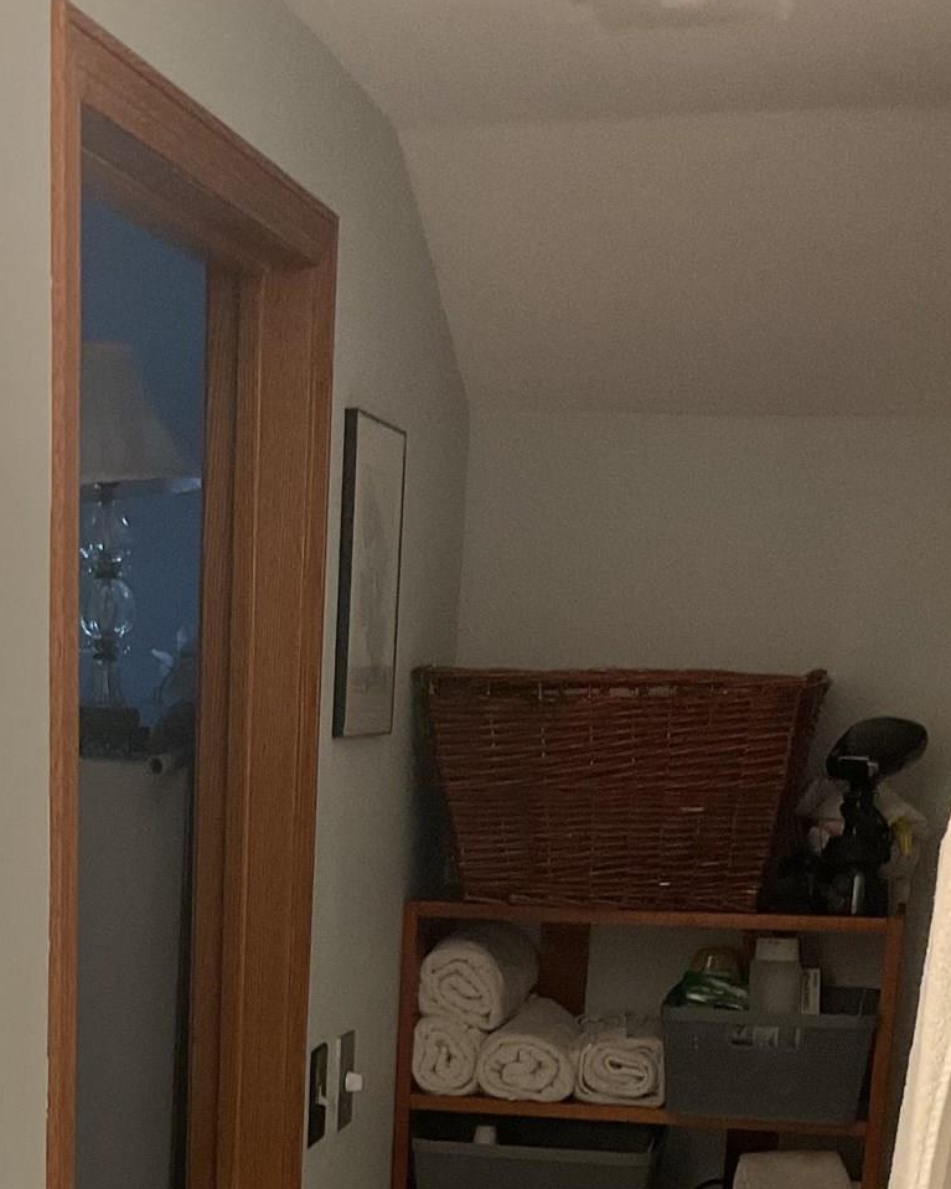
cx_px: 222
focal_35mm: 68
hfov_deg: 22.2
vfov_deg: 25.6
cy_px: 1351
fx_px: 2393
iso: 100
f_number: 1.8
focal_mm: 3
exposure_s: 1/60
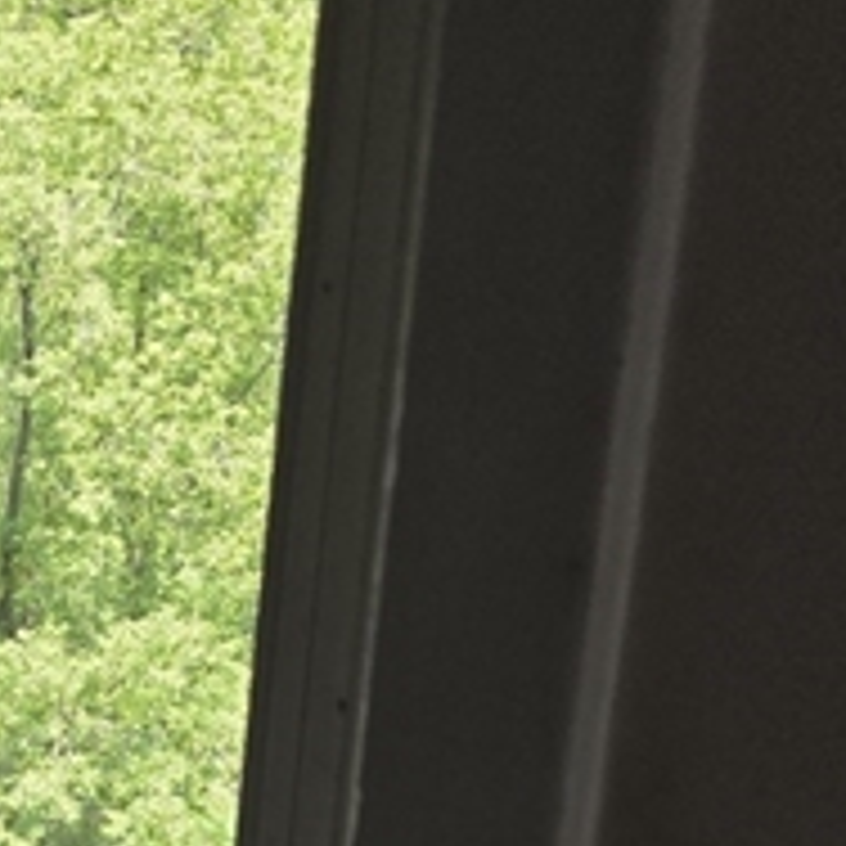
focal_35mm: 83
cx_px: -346
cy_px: 1260
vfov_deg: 18.5
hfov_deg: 18.9
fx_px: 2295
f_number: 1.7
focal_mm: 6.3
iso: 50
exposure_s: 1/359
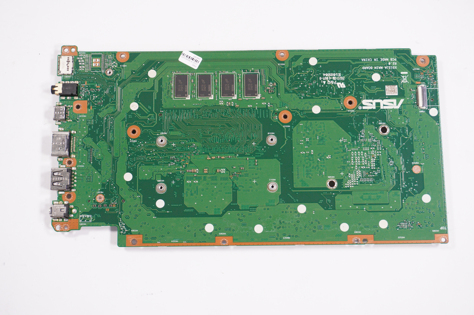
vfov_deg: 28.0
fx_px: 631
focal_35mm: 48
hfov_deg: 41.1
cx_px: 237
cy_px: 158
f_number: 5.6
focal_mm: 32
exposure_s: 1/320
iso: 800
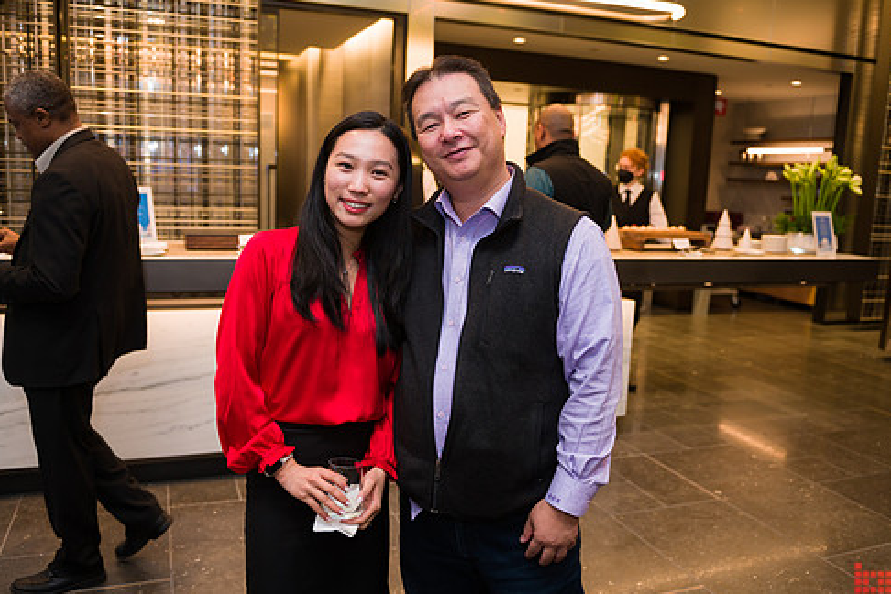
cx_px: 453
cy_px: 304
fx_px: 767
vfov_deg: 42.3
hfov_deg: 60.3
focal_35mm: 31
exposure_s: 1/160
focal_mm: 26
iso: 400
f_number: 3.2
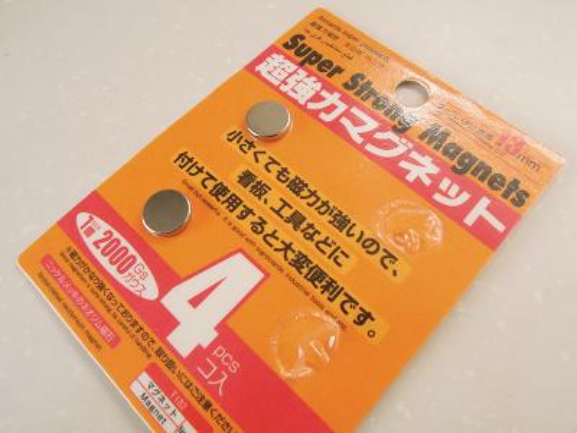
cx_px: 288
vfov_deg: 56.8
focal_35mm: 24
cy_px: 216
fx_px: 400
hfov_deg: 71.6
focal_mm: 4.3
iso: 1600
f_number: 5
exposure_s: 1/125
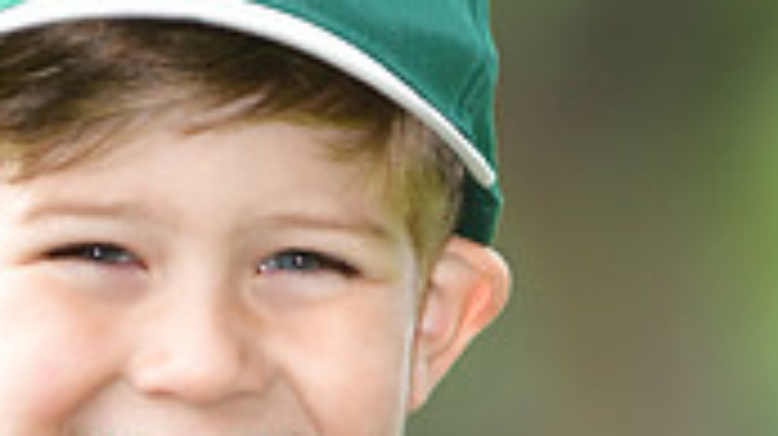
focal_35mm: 974
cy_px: 683
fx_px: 20073
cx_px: 191
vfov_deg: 1.2
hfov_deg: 2.2
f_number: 4
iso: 500
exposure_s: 1/1000
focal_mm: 185
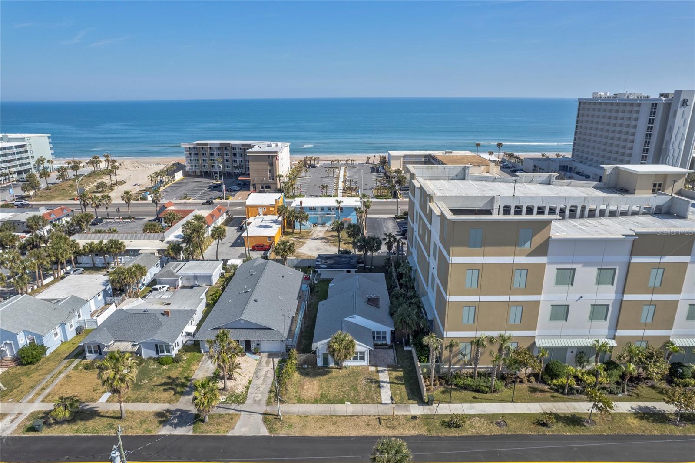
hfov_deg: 78.6
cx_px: 348
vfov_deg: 57.2
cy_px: 232
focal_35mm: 22
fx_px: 424
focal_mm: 8.38
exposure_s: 1/2500
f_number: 2.8
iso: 100
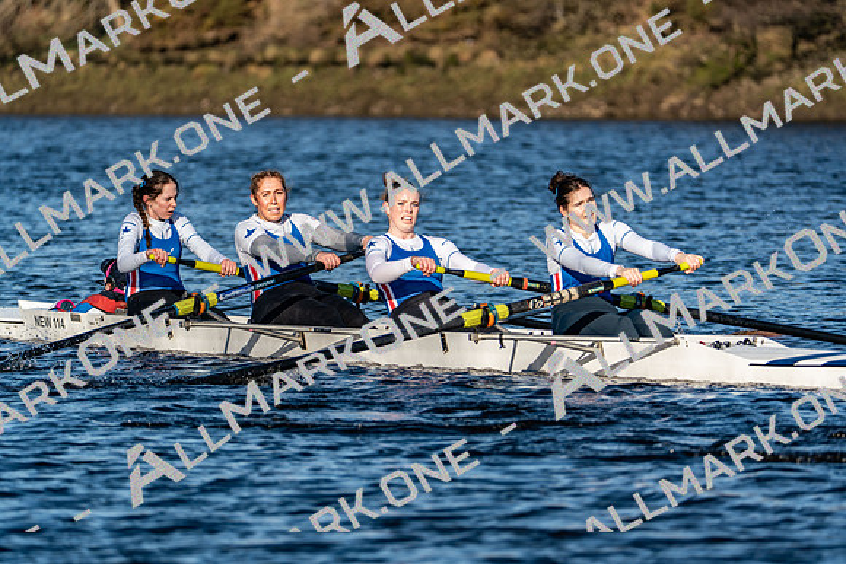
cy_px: 282
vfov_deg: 4.1
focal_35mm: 335
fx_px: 7874
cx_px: 423
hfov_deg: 6.2
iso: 320
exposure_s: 1/2000
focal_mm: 335
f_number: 6.3
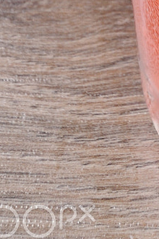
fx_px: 3366
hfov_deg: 2.7
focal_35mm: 507
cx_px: 300
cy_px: -261
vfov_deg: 4.0
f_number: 11
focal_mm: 70
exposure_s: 1/125
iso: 200
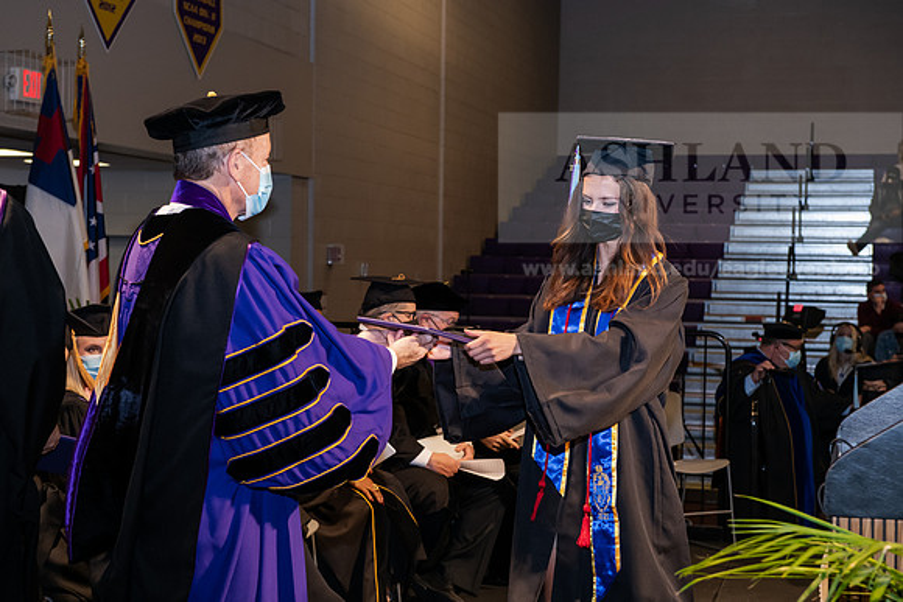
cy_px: 301
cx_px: 452
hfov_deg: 32.4
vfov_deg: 21.9
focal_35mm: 62
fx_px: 1555
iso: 1600
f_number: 6.3
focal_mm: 62
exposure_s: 1/200
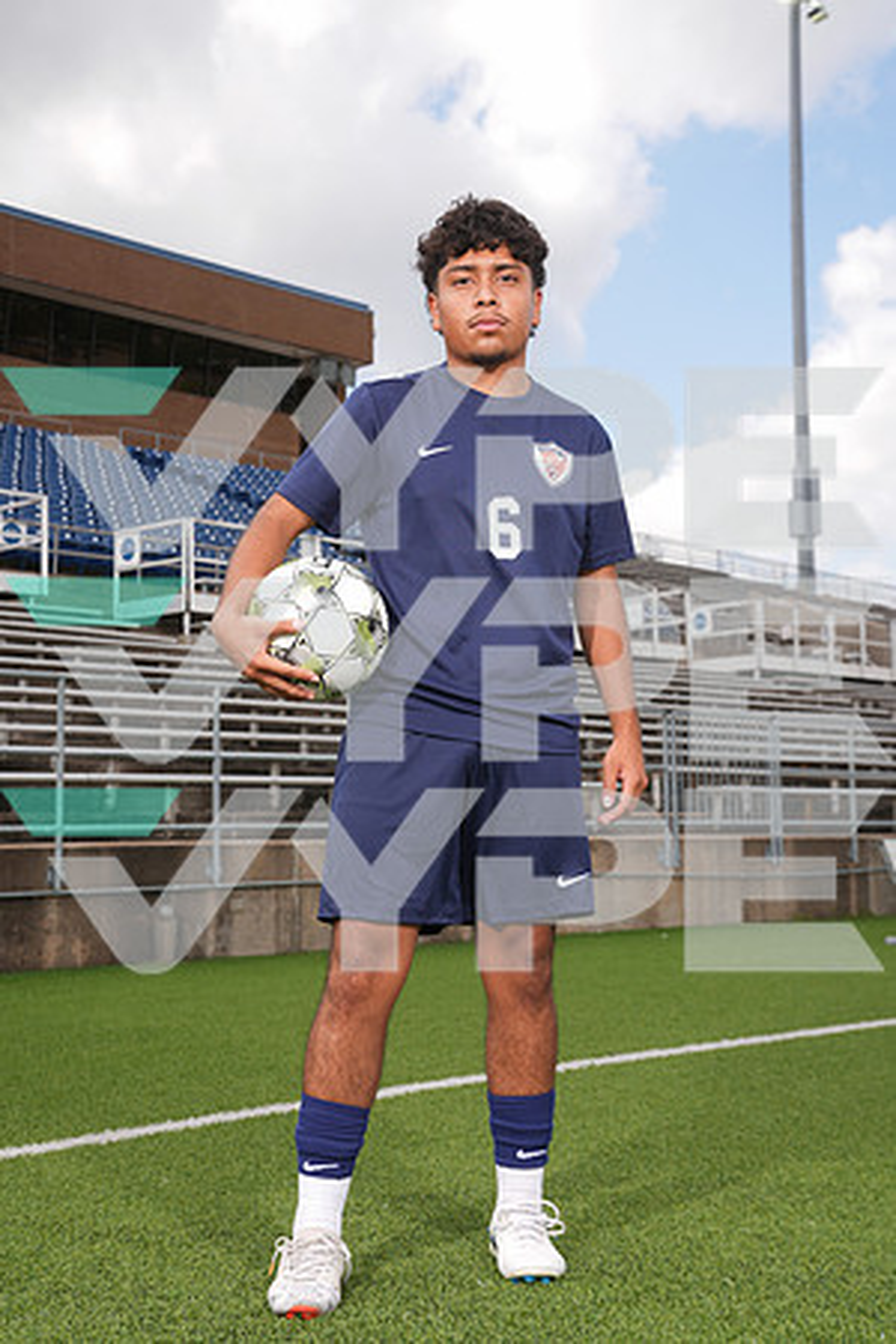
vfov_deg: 39.6
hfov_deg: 27.0
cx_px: 448
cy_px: 672
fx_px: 1867
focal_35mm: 50
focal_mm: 50
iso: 80
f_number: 7.1
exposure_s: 1/200
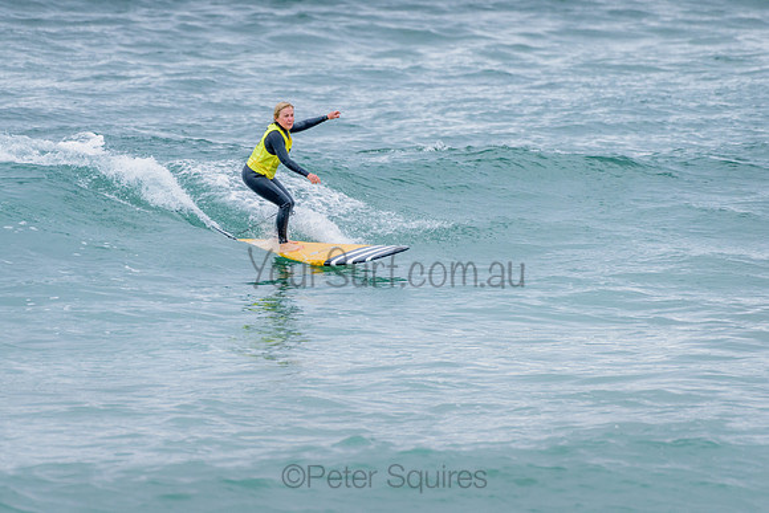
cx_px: 303
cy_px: 199
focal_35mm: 613
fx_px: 13097
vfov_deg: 2.2
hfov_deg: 3.4
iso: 1250
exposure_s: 1/2000
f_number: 5.6
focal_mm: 500
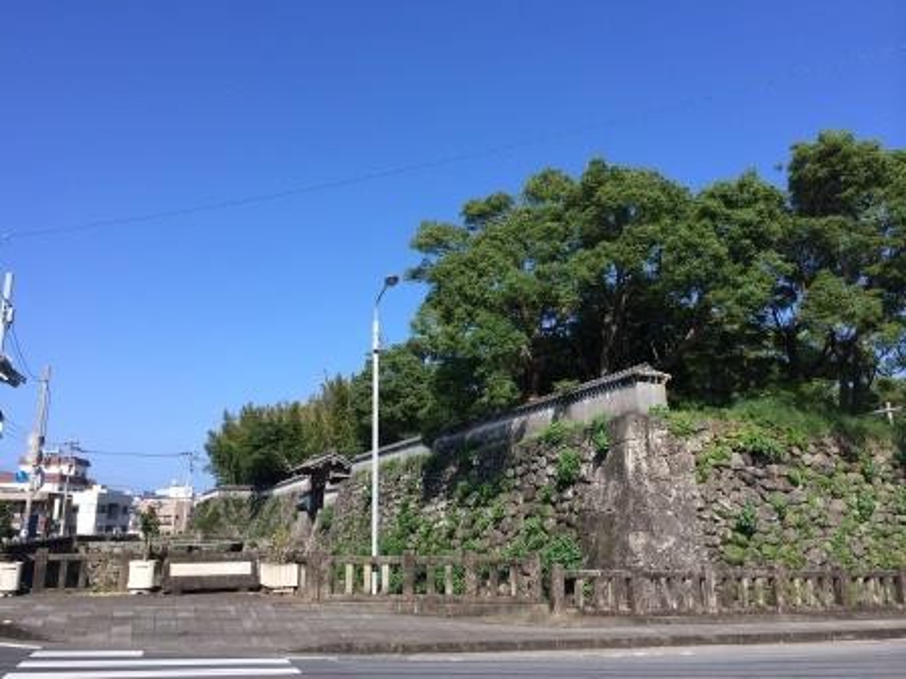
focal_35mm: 30
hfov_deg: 60.0
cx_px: 453
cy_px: 340
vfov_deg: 46.8
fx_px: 785
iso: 32
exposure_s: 1/1642
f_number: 2.2
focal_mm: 4.12
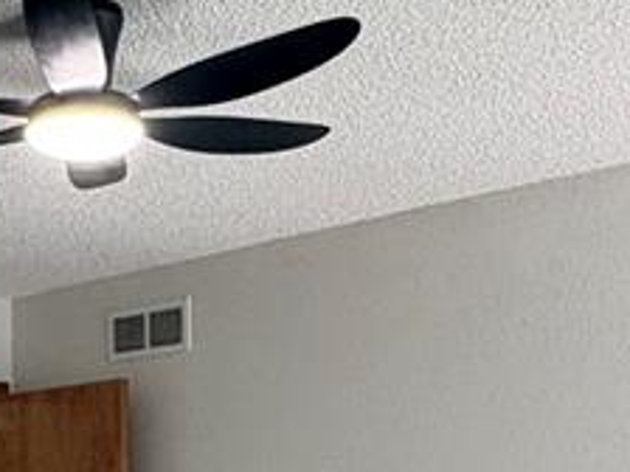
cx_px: 101
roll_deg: +0.3
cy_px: 542
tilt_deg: +0.2
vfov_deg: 18.7
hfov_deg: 25.4
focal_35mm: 75
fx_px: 1365
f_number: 2.2
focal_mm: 2.22
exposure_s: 1/99
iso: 200
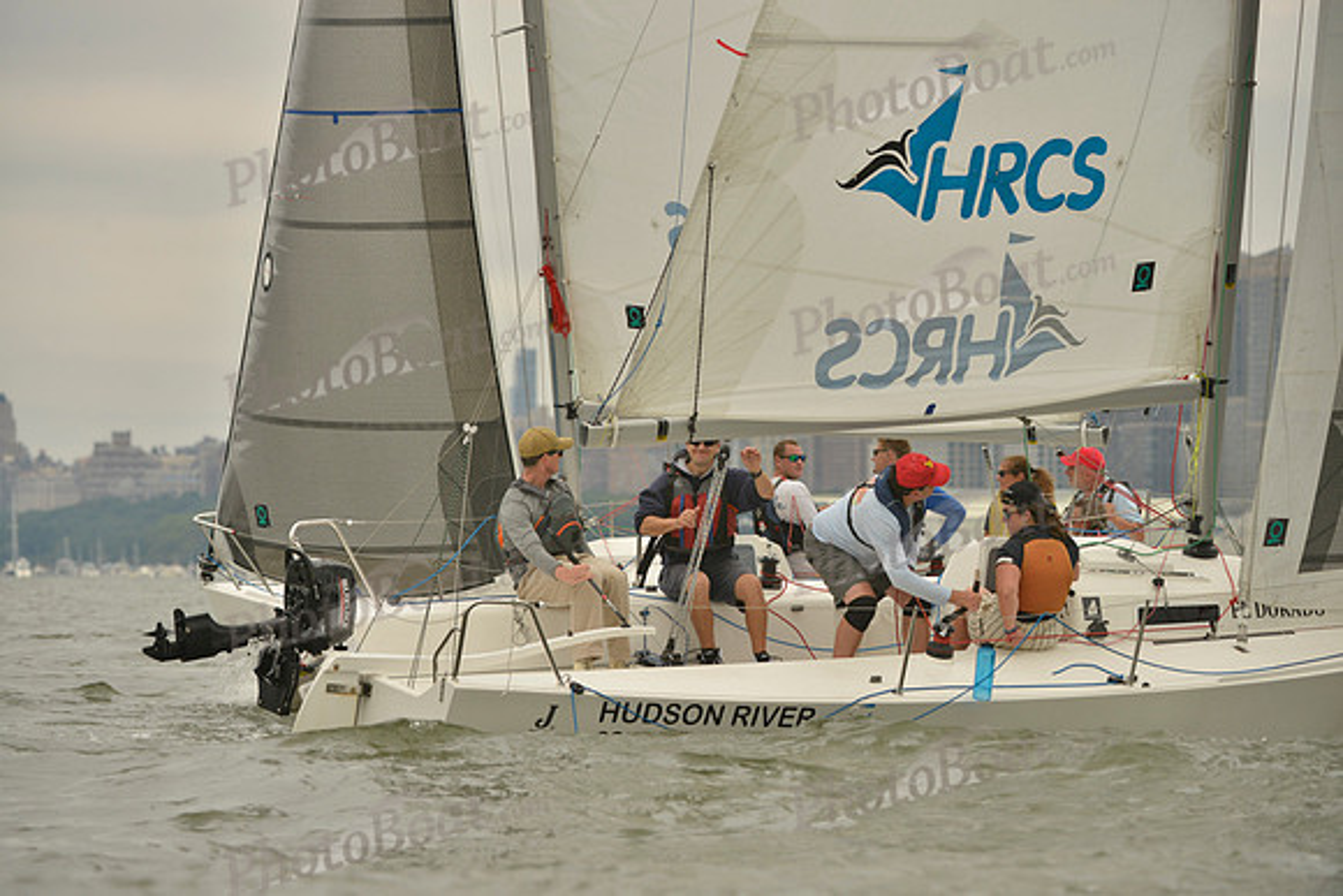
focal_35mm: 220
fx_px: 8209
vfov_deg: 6.2
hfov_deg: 9.4
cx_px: 672
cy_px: 448
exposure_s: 1/1250
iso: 400
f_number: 7.1
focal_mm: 220
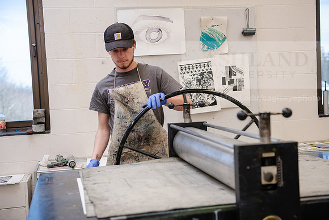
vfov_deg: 26.0
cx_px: 164
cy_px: 110
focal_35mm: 52
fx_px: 475
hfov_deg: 38.2
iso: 640
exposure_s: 1/250
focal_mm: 52
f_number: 3.5
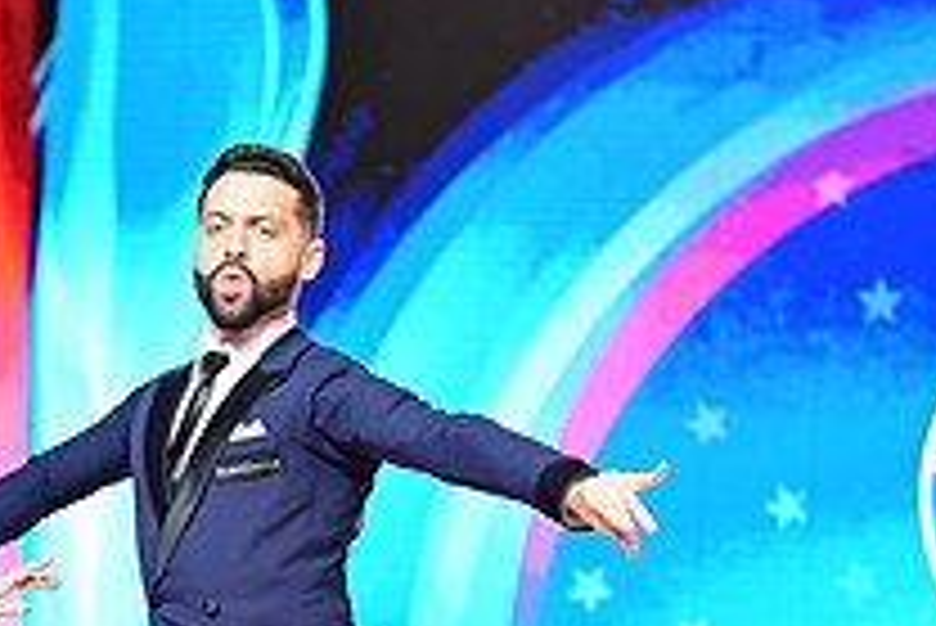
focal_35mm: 195
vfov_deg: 7.0
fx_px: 5073
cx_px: -104
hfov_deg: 10.4
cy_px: 811
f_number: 2.8
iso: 1600
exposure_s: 1/250
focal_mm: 70
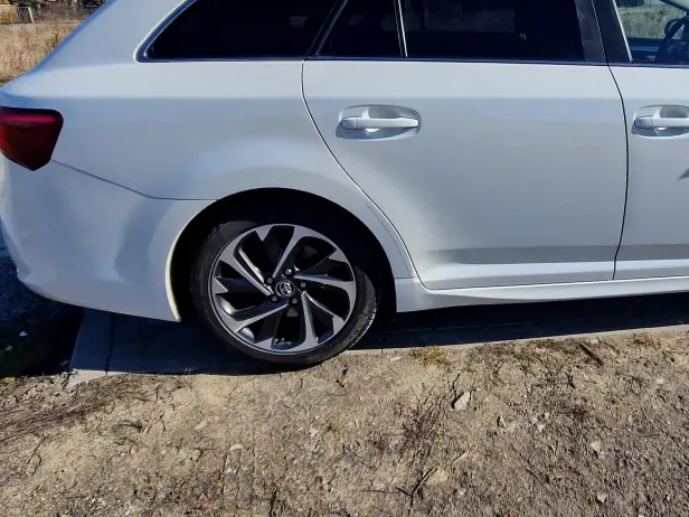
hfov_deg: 62.1
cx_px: 507
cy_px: 151
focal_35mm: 27
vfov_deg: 49.9
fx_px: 537
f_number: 2.2
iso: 50
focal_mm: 2.2
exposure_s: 1/2144
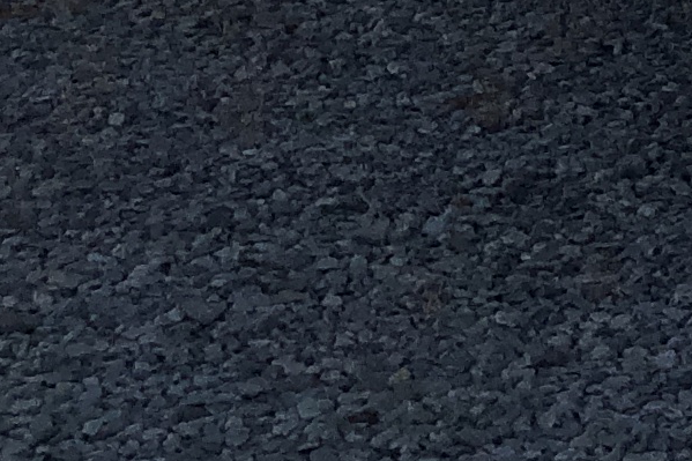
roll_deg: -0.7
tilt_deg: -0.6
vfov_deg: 6.4
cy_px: -905
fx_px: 3766
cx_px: 1860
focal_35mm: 196
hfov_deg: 9.1
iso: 25
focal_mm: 3.99
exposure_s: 1/3003
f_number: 1.8
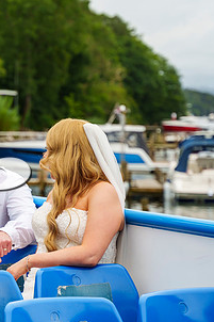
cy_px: 159
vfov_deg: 14.3
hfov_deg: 9.4
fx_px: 1285
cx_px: -26
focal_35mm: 144
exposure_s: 1/800
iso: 400
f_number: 3.5
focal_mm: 68
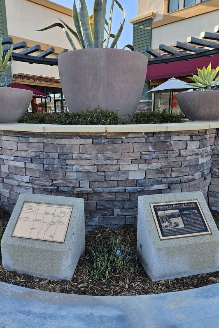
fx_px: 219
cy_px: 164
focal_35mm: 24
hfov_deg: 53.2
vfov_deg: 73.7
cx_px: 105
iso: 50
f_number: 1.8
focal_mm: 5.4
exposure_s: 1/400
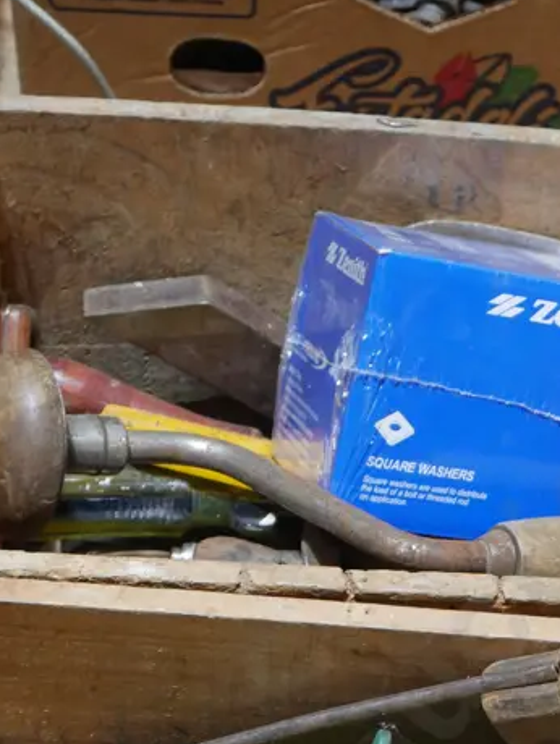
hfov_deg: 16.5
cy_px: 686
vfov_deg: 21.4
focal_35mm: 89
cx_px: 448
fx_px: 1916
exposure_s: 1/60
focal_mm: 20
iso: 500
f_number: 4.5
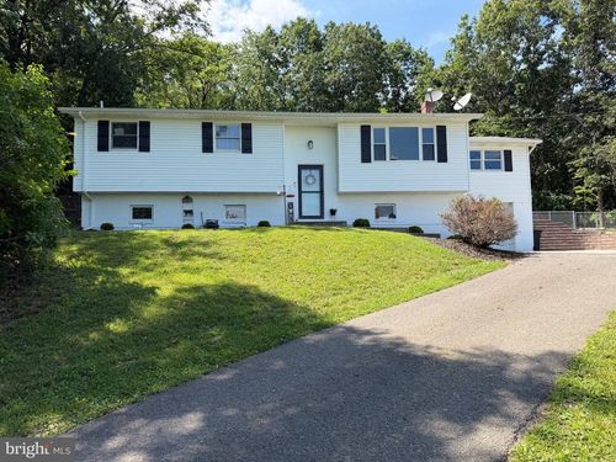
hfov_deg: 71.6
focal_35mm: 24
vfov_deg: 56.8
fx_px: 427
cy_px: 231
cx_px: 308
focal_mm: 6.76
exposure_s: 1/1585
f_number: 1.78
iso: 80
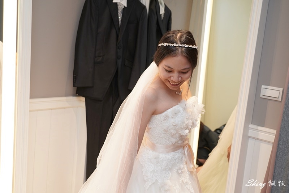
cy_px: 96
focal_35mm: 44
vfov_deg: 30.5
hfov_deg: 44.5
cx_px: 144
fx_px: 353
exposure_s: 1/60
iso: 800
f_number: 5.6
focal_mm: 44
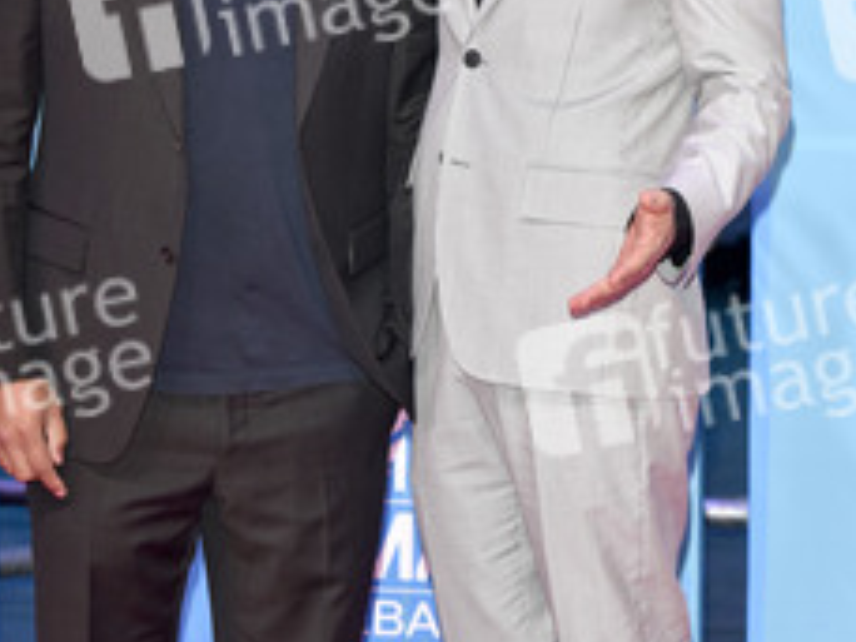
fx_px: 8333
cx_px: 368
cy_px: 180
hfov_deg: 5.9
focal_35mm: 337
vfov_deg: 4.4
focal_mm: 200
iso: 2000
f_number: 4.5
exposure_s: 1/250
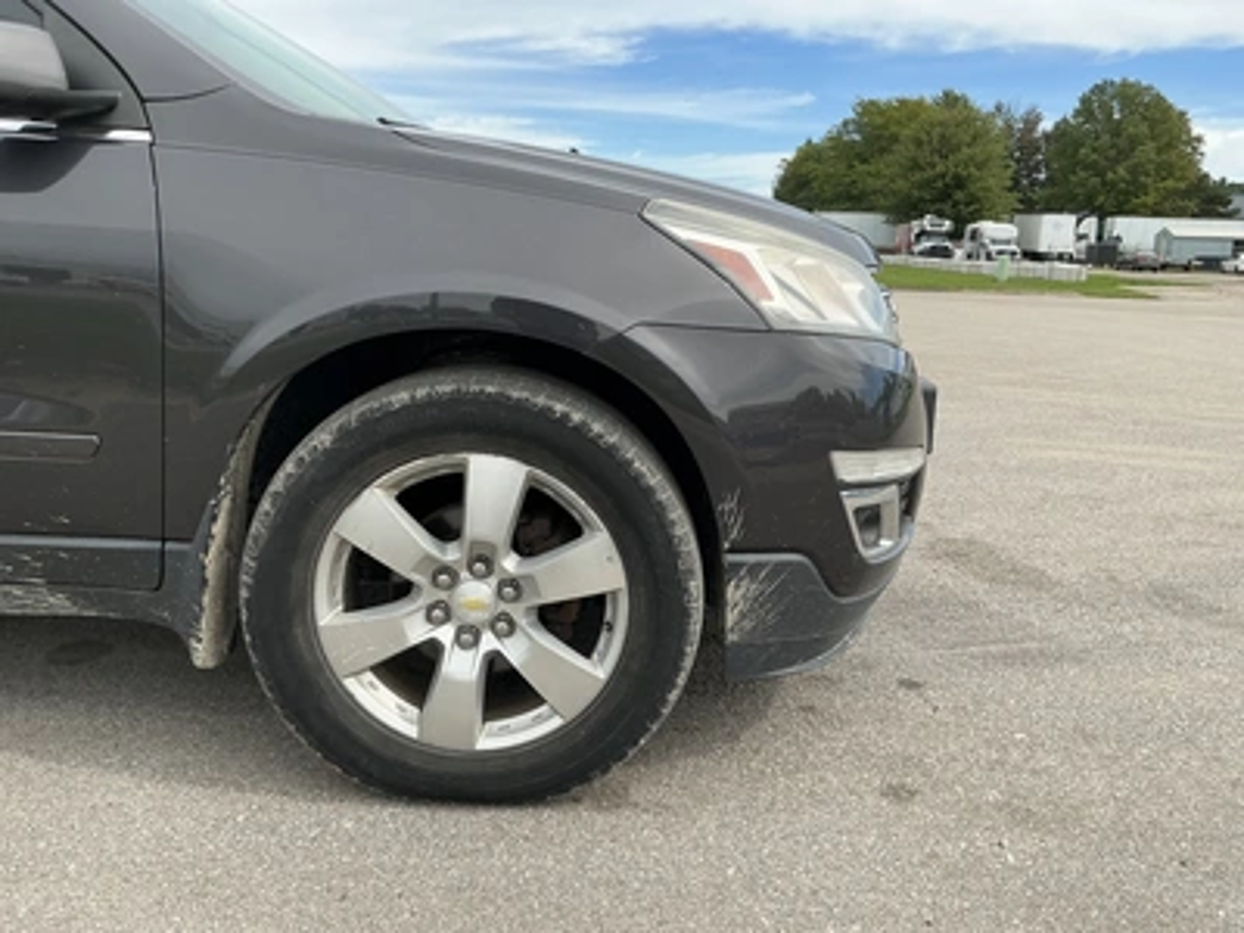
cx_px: 622
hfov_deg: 63.4
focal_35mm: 28
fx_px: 1006
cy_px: 466
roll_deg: -1.5
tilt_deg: -10.3
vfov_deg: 49.7
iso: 25
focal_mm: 3
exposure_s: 1/1144
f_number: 1.8
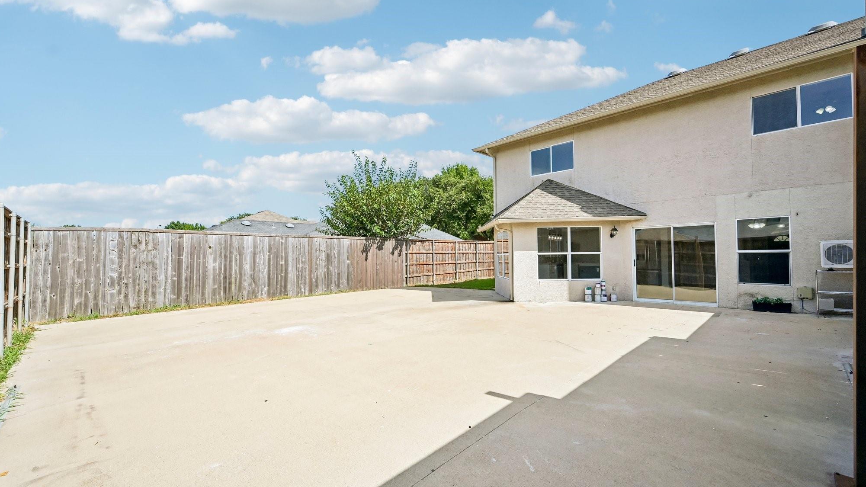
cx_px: 439
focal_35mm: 15
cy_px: 242
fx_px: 344
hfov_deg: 103.0
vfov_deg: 70.5
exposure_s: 1/1000
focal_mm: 14
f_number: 9
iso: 250
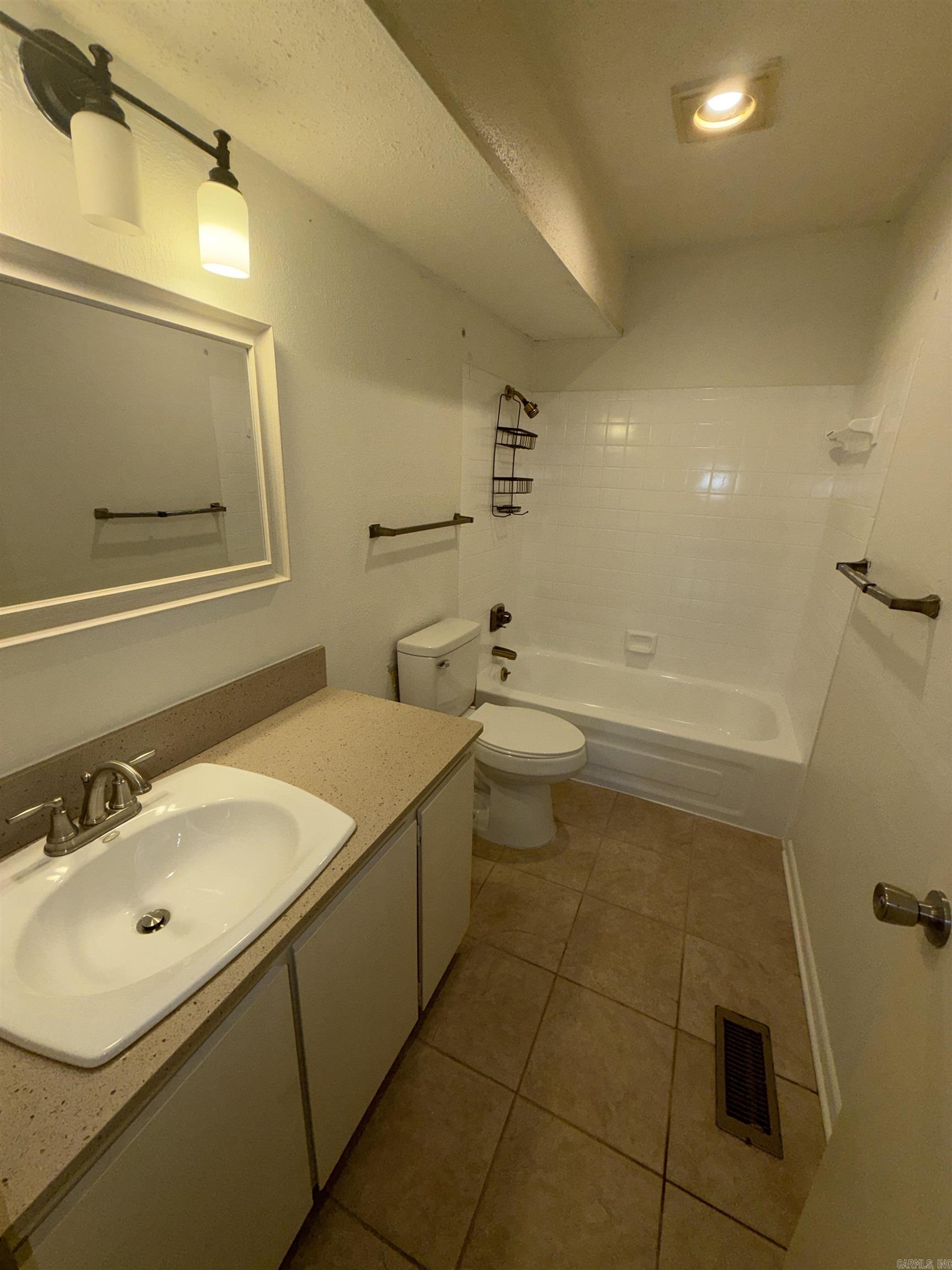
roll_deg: -2.1
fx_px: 513
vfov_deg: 102.1
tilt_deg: -17.9
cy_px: 635
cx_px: 476
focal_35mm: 14
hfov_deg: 85.7
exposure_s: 1/120
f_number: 2.2
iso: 40
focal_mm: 2.22
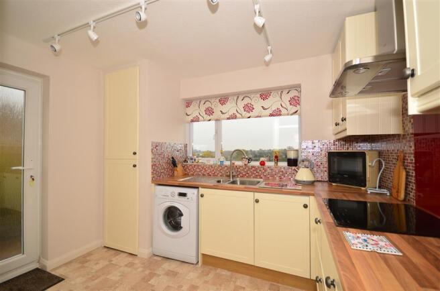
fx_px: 183
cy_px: 146
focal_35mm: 15
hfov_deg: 100.5
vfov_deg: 77.0
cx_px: 220
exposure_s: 1/200
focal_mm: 10
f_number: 5
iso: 200
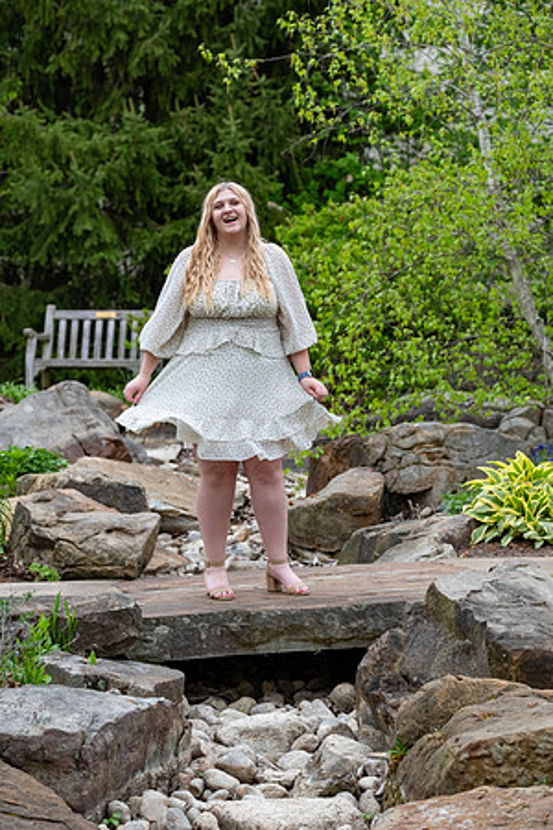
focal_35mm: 103
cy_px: 415
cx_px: 276
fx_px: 2373
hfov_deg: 13.3
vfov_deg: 19.8
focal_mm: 68.7
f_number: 4
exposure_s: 1/400
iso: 250
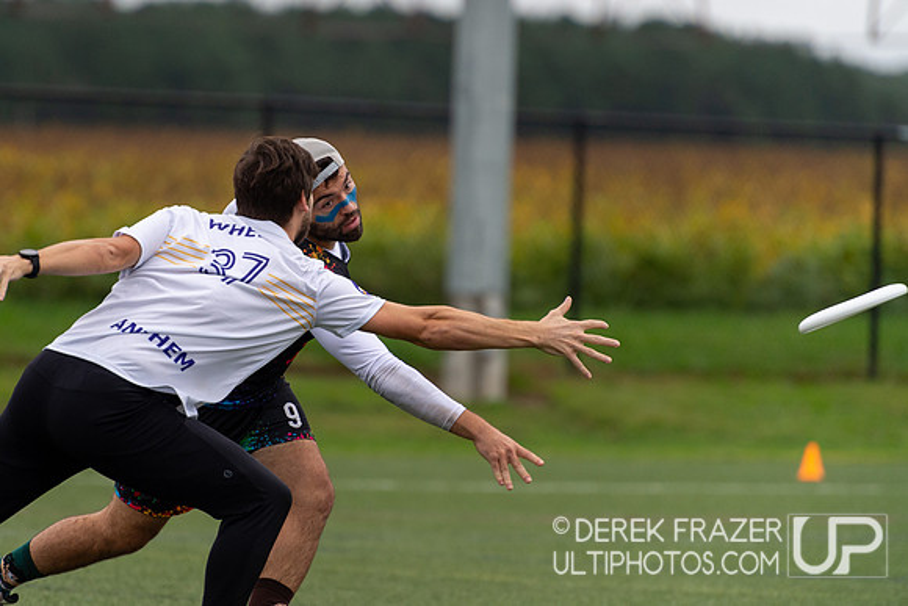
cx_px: 320
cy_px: 233
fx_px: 9147
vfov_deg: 3.8
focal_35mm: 363
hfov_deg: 5.7
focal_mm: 280
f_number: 4
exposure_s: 1/1250
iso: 1250
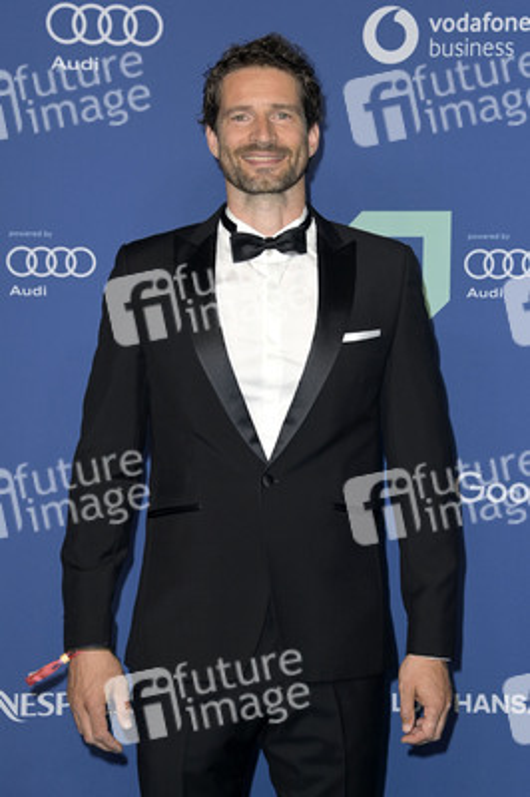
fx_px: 1880
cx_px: 265
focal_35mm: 85
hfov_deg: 16.0
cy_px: 398
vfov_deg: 23.9
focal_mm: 85
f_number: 5.6
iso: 800
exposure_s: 1/250
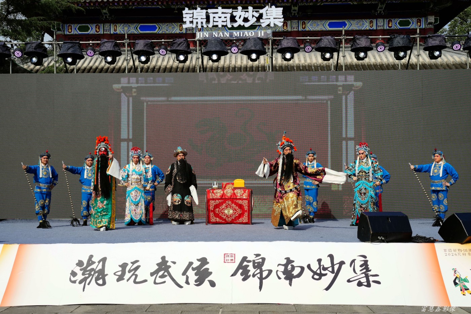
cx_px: 236
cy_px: 157
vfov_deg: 32.6
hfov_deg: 47.4
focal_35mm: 41
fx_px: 536
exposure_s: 1/800
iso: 100
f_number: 5
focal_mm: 41
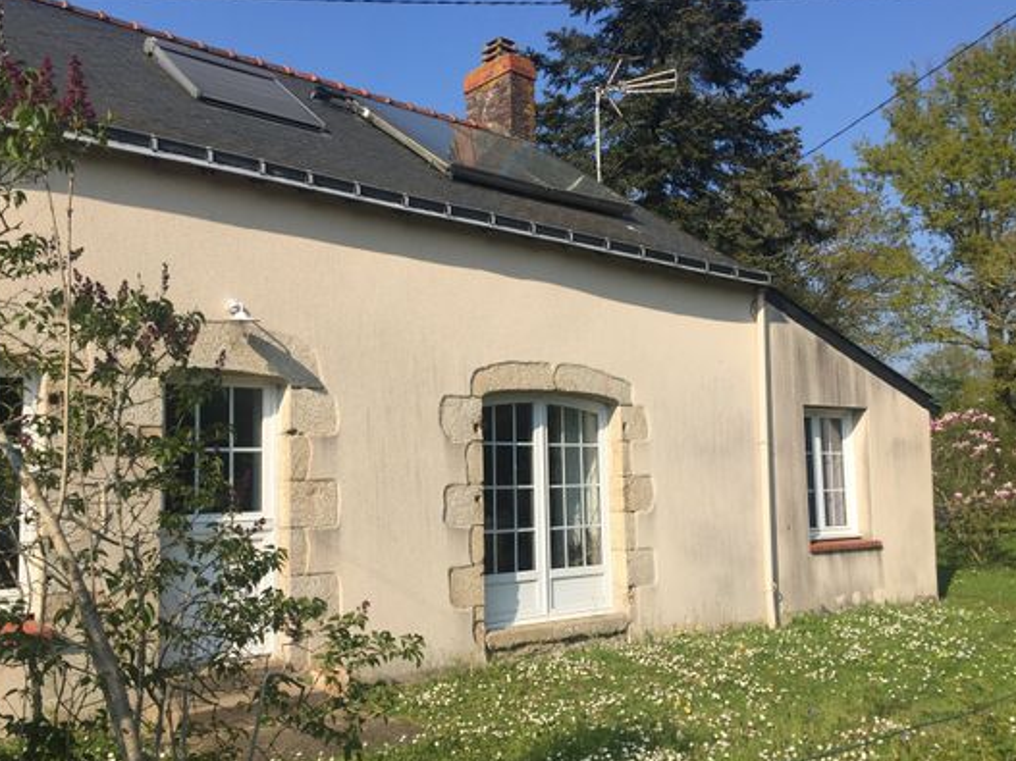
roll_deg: +0.5
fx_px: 968
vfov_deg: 42.9
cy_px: 408
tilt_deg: +5.0
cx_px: 461
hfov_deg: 55.3
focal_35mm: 33
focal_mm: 4.15
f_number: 2.2
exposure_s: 1/1980
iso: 32
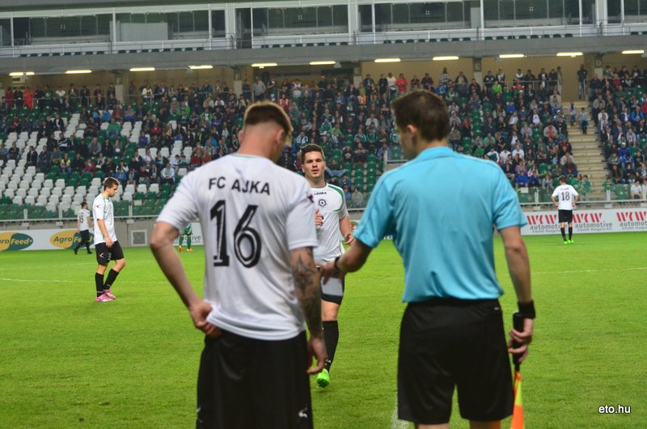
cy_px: 214
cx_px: 324
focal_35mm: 105
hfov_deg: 19.5
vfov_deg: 13.0
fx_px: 1883
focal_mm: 70
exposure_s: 1/250
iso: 1600
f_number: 4.5
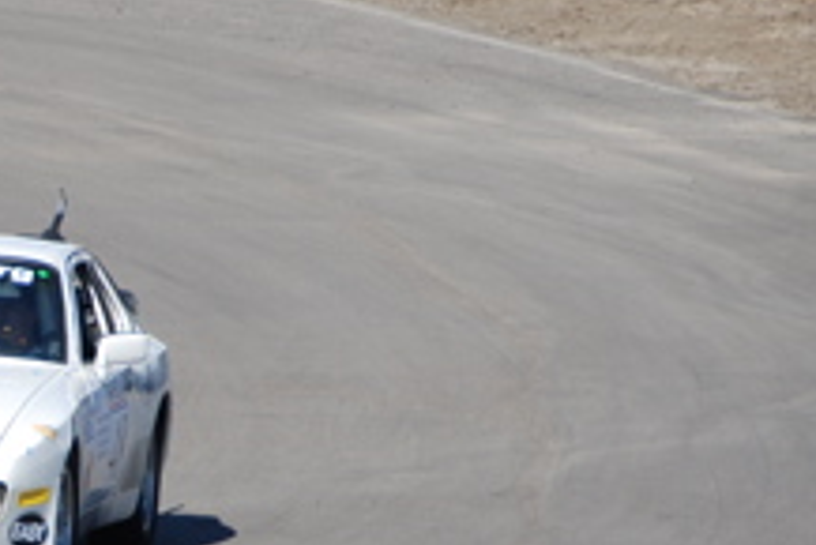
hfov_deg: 2.3
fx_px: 20050
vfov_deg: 1.6
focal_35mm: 884
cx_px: -149
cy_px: 432
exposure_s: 1/1000
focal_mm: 200
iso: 200
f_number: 5.6
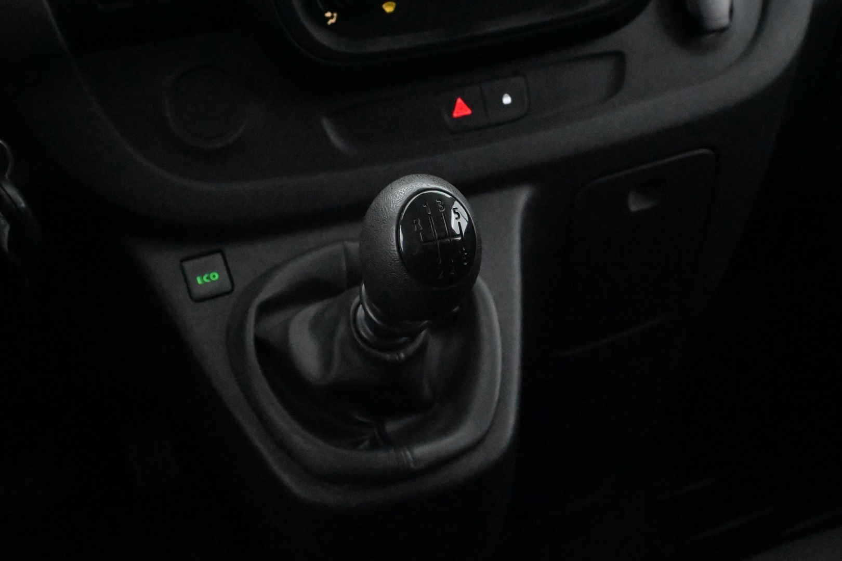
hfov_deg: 47.2
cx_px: 421
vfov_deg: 32.4
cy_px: 280
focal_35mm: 41
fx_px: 965
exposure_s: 1/100
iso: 25600
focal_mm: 27.5
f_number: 6.3
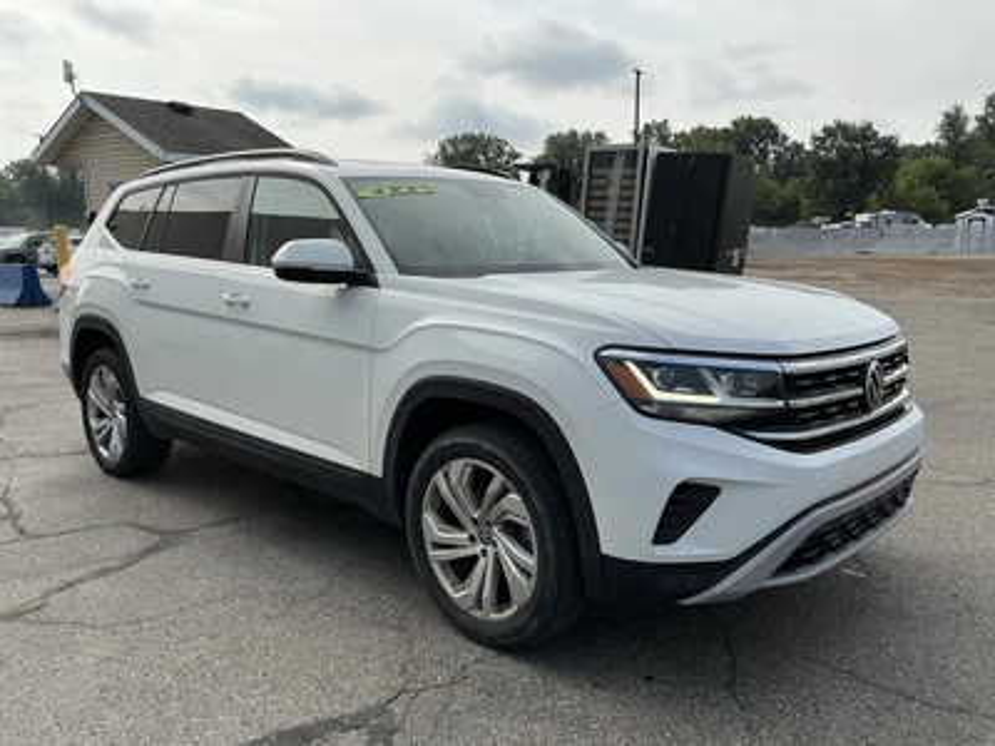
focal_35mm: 28
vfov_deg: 49.7
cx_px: 498
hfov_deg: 63.4
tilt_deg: -7.2
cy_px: 373
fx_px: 805
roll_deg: +1.9
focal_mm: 3
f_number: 1.8
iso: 25
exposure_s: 1/1342
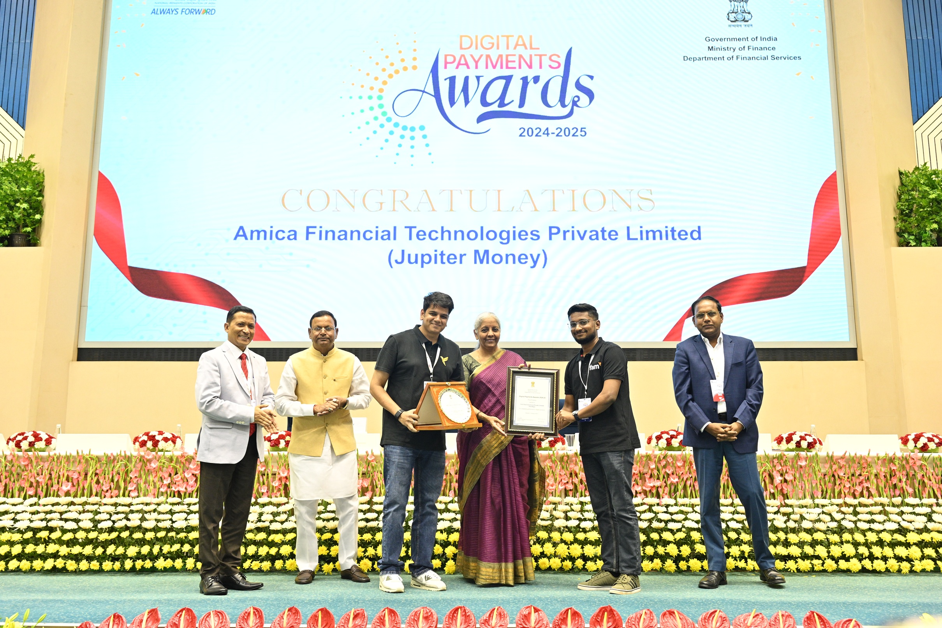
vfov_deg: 43.6
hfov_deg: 61.9
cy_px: 314
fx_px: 785
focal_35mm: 30
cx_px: 471
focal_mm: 30
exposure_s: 1/100
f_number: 4
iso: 2000
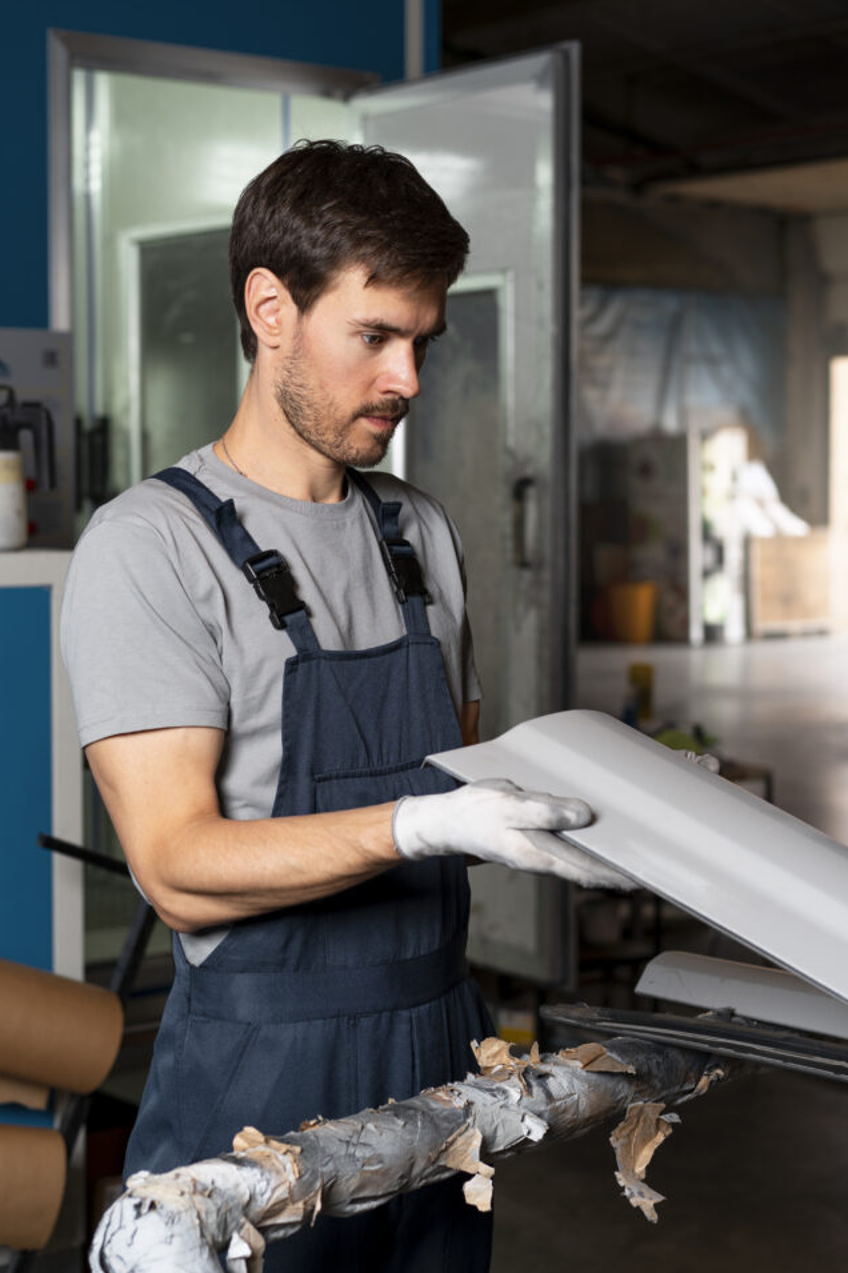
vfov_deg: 33.9
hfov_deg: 23.0
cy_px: 645
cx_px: 406
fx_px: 2086
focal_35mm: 59
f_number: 3.5
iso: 125
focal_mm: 55
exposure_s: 1/160
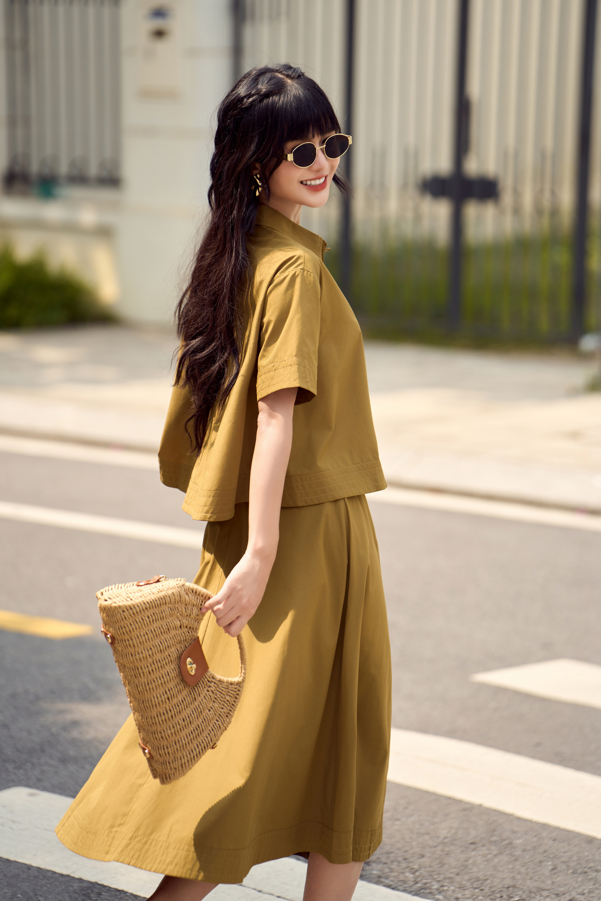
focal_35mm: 139
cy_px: 450
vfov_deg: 14.8
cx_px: 300
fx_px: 3479
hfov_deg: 9.9
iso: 100
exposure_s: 1/800
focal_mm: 139
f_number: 3.2
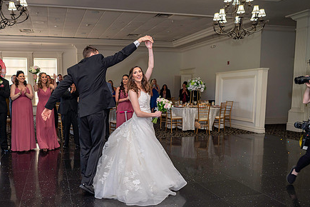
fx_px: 276
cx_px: 118
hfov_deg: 58.1
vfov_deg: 41.0
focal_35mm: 32
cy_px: 119
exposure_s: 1/100
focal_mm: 24
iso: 800
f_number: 3.5
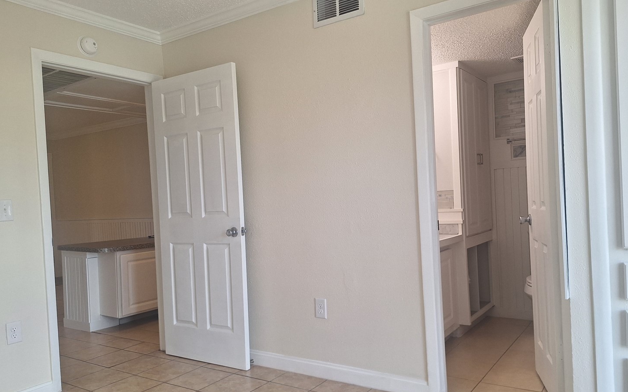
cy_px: 212
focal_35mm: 27
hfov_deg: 68.4
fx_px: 462
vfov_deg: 46.0
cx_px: 325
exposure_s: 1/60
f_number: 1.8
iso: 40
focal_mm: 5.54
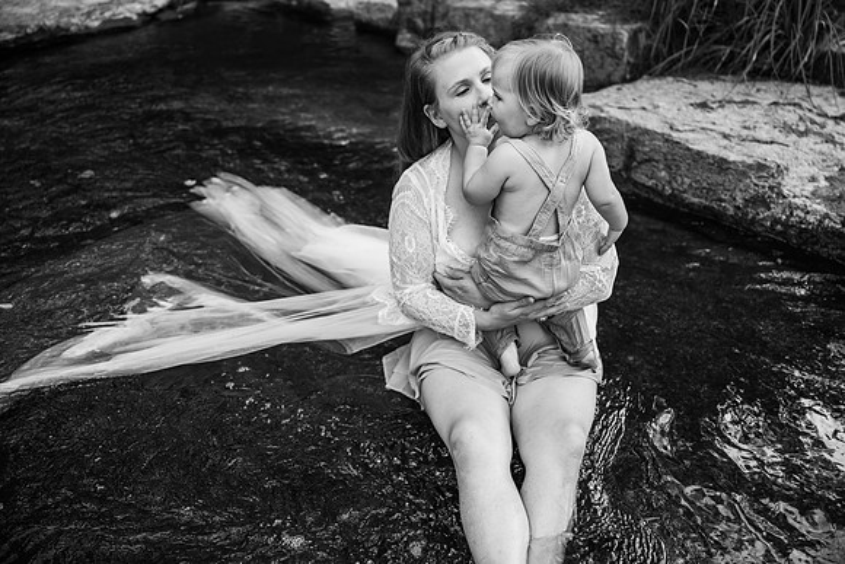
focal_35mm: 35
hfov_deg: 54.4
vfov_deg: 37.9
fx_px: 822
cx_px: 422
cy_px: 282
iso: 500
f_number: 2.8
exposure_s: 1/1000
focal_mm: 35
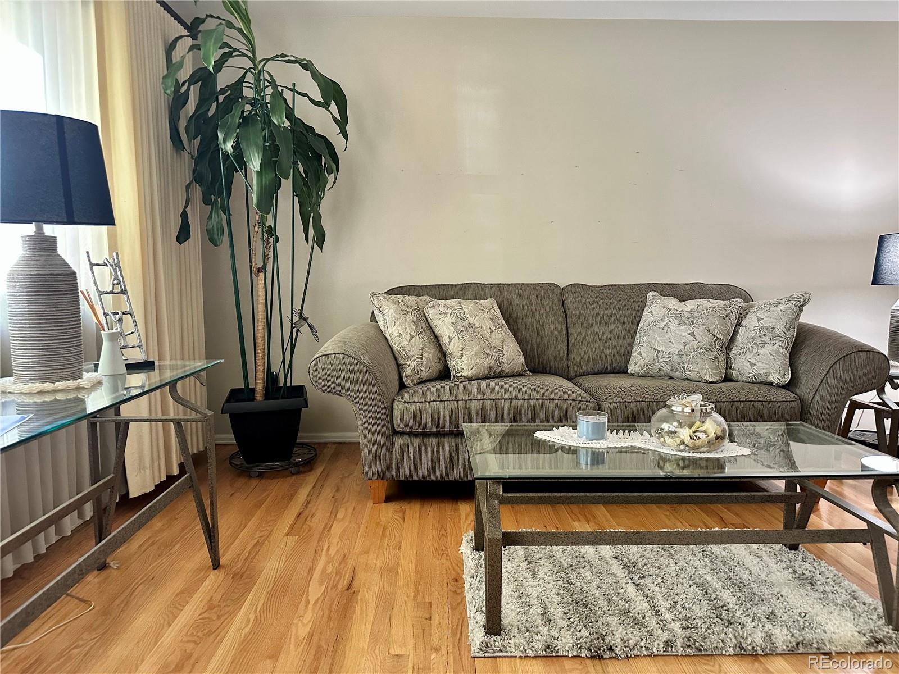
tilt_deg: -5.8
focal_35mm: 24
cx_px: 450
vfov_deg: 56.8
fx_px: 623
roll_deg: +0.5
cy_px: 337
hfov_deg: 71.6
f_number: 1.78
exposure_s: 1/60
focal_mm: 6.86
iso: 500
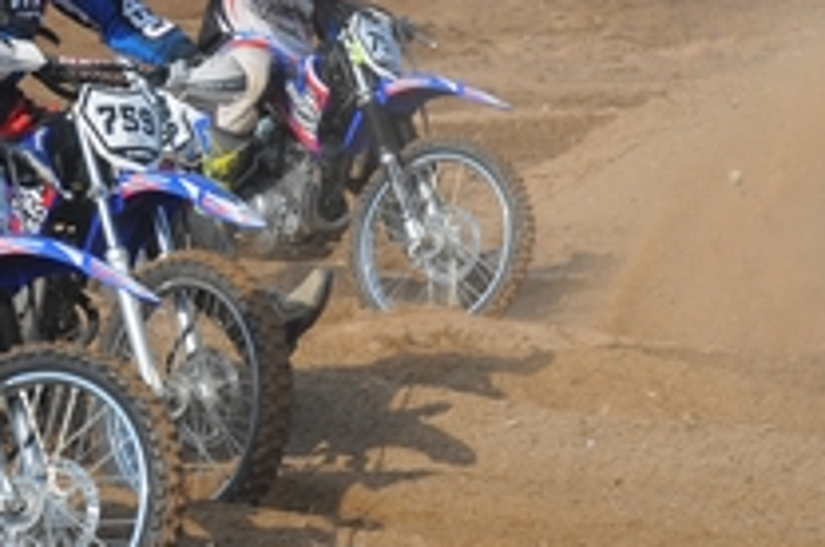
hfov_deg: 7.1
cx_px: 151
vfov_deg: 4.7
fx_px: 6681
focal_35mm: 292
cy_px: 141
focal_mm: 90
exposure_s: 1/640
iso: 320
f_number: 8
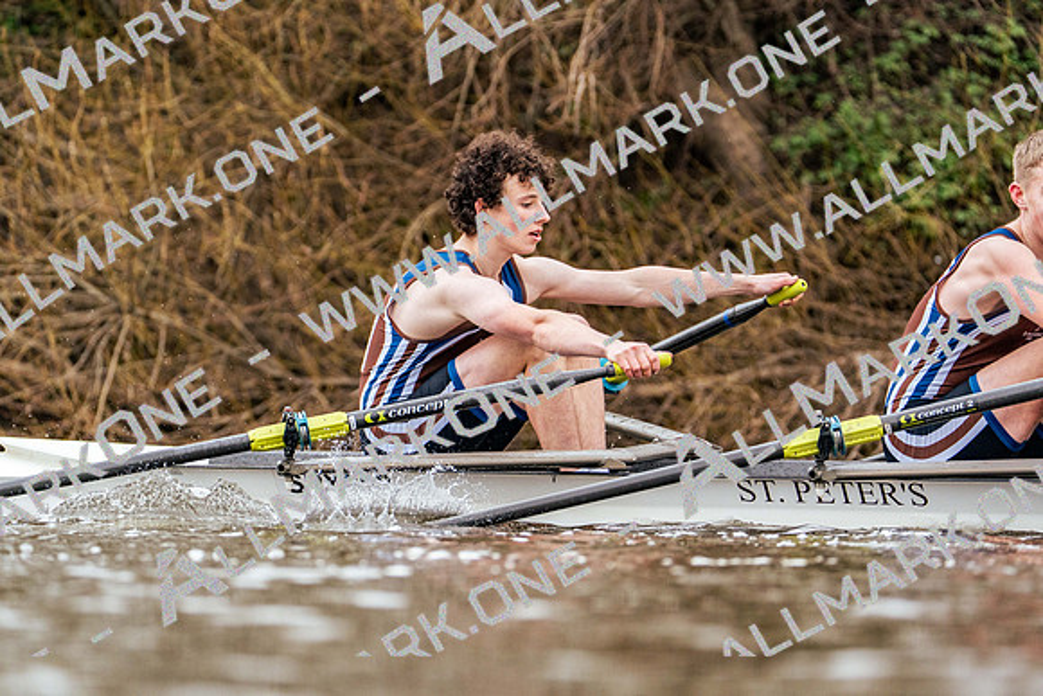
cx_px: 522
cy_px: 348
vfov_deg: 4.0
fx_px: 10055
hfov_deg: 5.9
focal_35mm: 347
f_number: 6.3
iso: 2500
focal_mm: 347
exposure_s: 1/2000
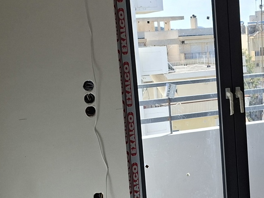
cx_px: 219
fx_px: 534
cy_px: 108
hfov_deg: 27.1
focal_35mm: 70
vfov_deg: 21.0
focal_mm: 5.54
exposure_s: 1/747
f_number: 1.8
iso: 50
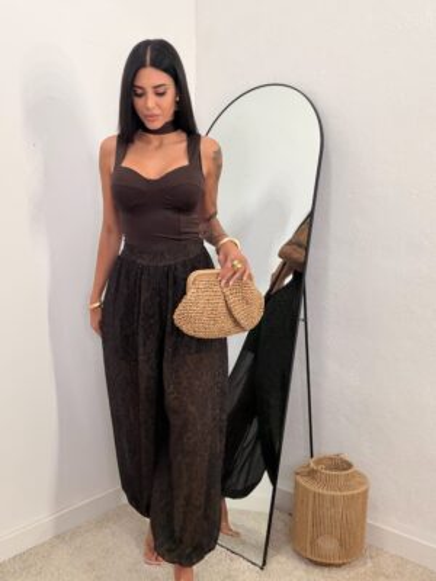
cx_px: 218
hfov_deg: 46.8
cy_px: 290
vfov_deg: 60.0
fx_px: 504
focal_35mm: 30
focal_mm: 2.71
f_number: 1.9
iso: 80
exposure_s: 1/81
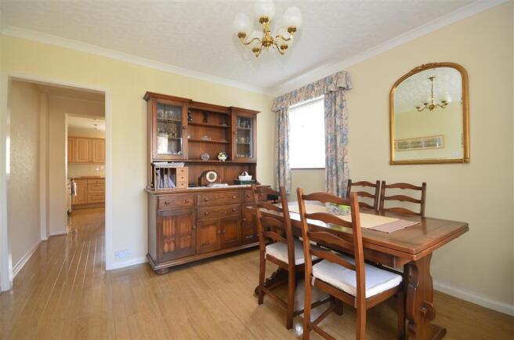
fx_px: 214
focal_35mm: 15
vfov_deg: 77.0
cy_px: 170
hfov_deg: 100.5
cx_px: 257
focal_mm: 10
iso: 200
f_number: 10
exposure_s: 1/4
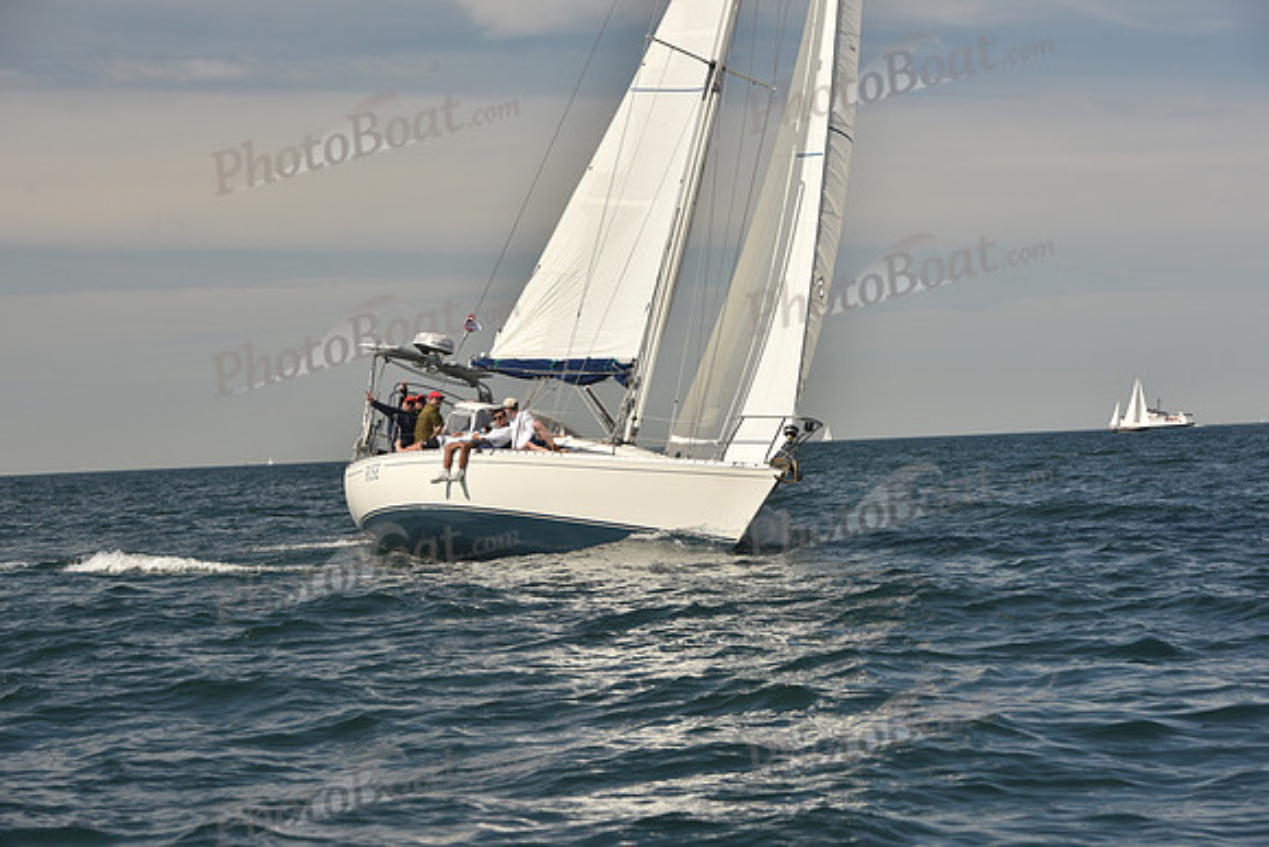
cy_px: 424
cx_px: 634
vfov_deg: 13.4
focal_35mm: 102
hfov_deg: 20.0
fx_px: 3596
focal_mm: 102
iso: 250
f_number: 8
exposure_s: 1/640
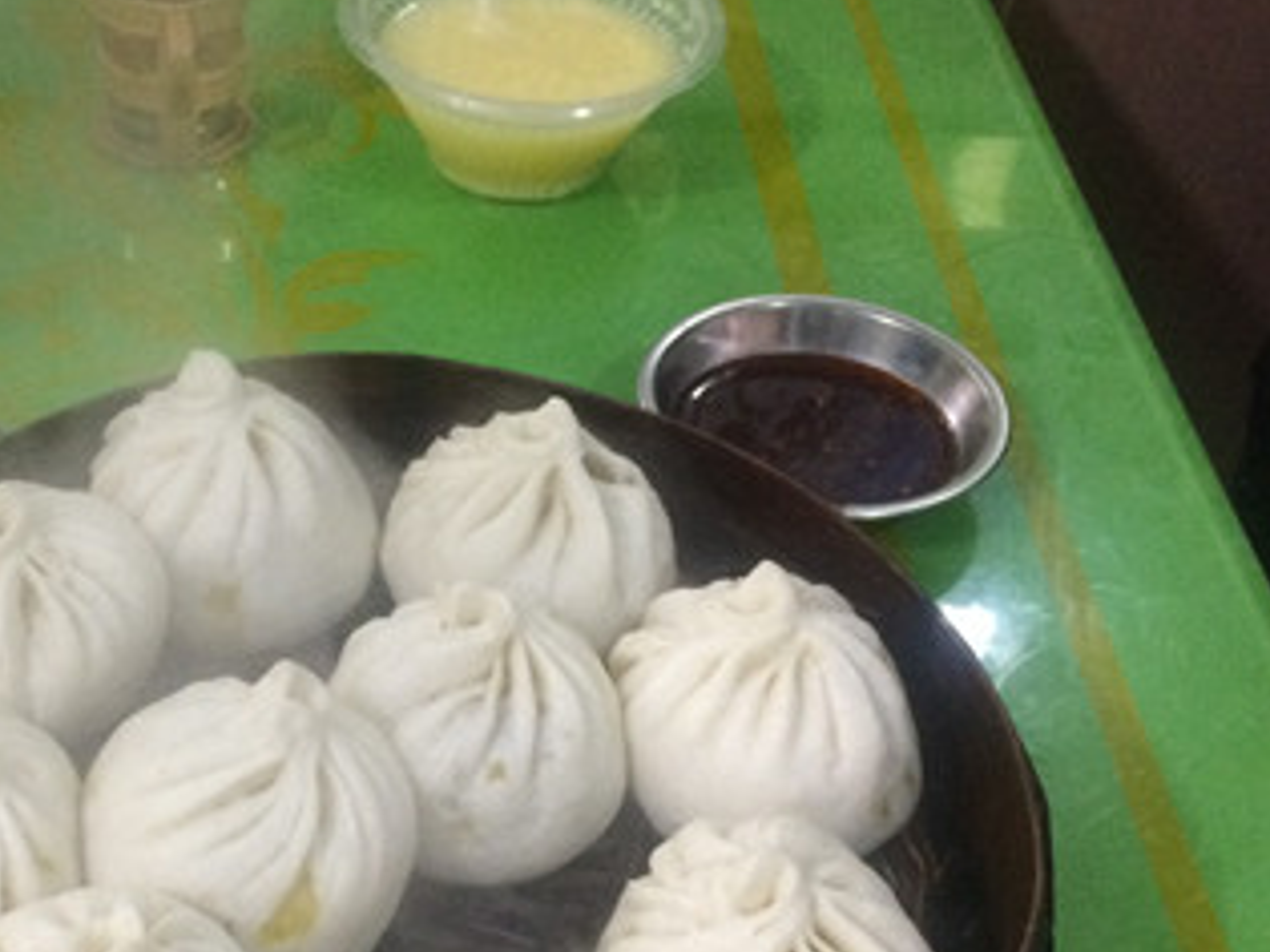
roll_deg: +1.5
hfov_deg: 31.9
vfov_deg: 24.5
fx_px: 2164
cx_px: 274
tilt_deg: -44.7
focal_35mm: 59
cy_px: 710
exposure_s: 1/33
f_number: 2.2
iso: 320
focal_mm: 4.15
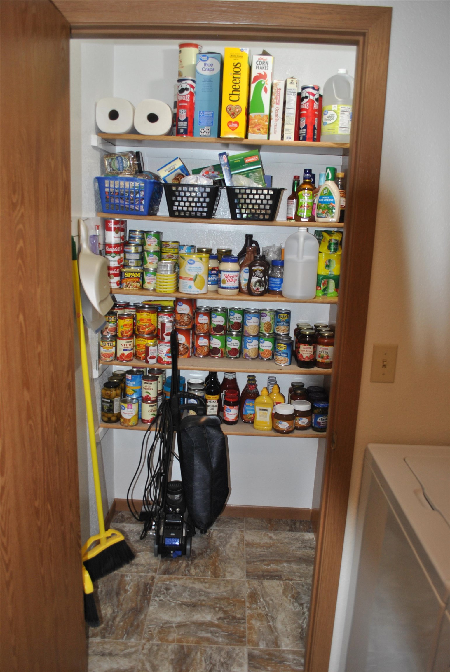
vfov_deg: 67.3
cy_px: 336
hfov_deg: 48.0
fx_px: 505
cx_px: 225
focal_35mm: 27
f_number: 3.5
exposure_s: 1/60
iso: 200
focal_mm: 18
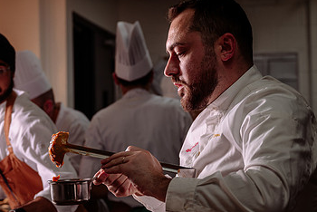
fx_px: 846
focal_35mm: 96
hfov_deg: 21.2
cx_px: 110
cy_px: 143
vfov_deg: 14.3
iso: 100
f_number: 4
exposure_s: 1/160
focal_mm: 58
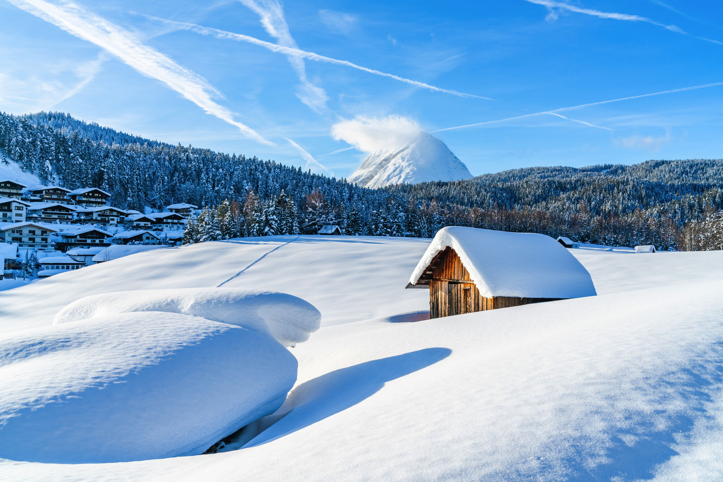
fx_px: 703
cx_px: 362
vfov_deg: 37.9
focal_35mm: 35
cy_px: 241
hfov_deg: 54.4
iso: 100
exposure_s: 1/250
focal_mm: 35
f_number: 10
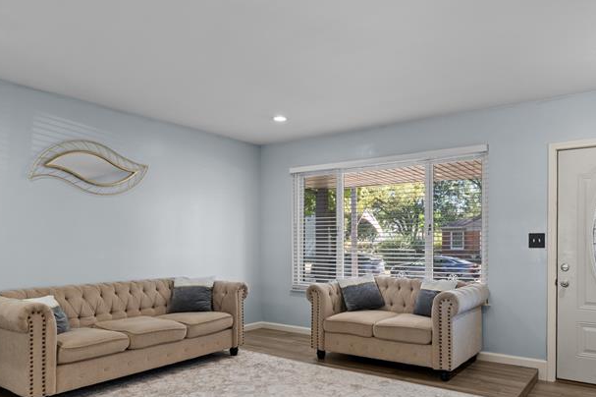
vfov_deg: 47.5
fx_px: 447
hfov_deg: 67.4
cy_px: 248
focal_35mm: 27
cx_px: 316
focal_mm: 16
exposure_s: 1/4
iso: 400
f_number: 8
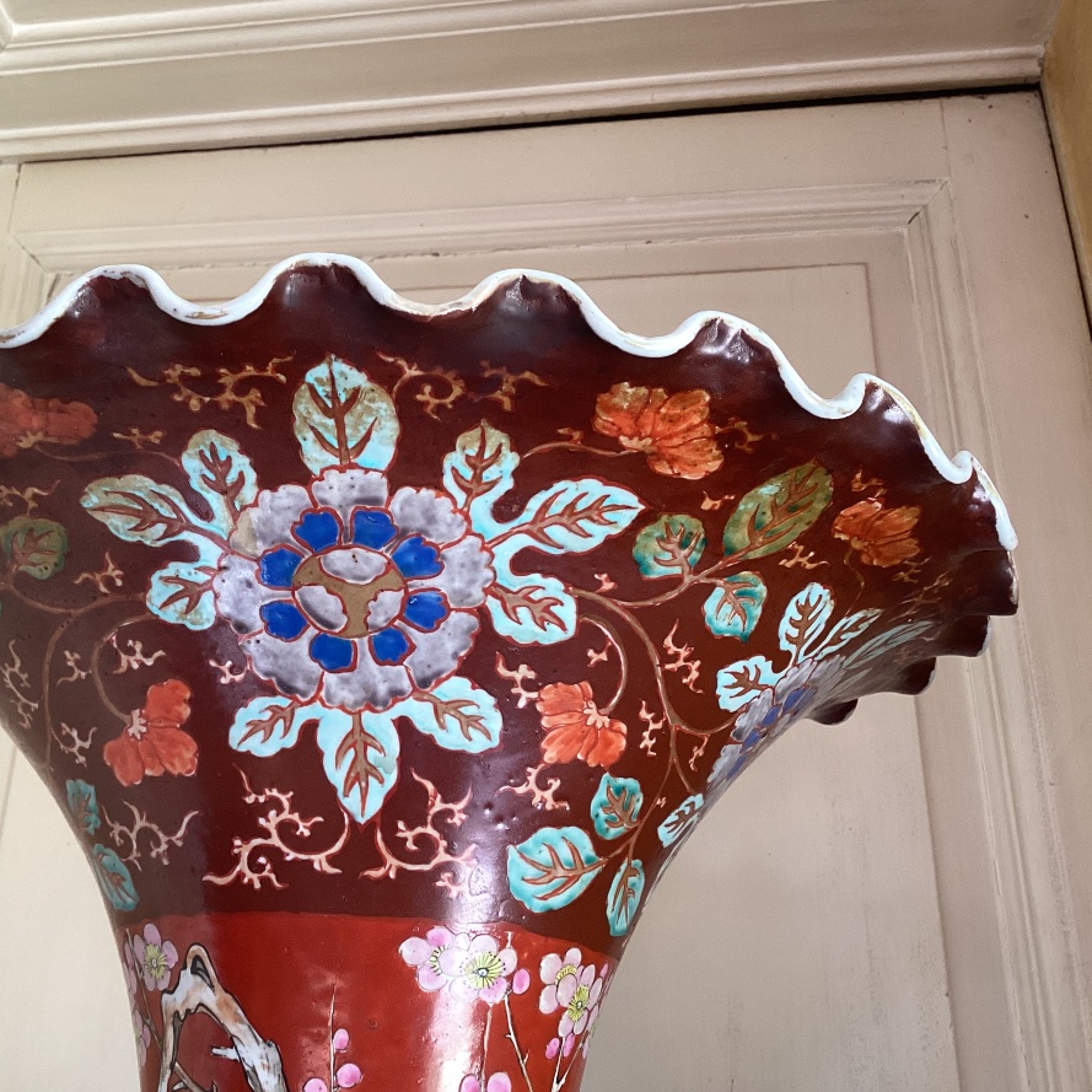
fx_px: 1321
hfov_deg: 44.4
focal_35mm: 37
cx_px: 383
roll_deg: -4.8
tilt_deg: +25.5
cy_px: 543
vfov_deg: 44.9
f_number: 2.4
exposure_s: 1/50
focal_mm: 3.3
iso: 100
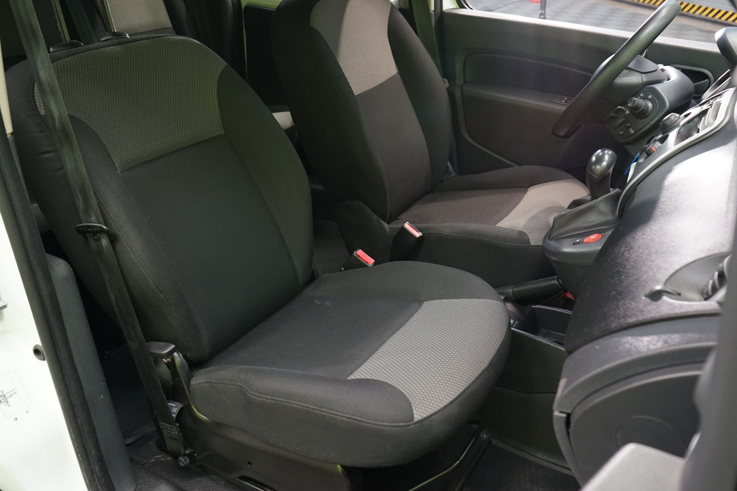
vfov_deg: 38.9
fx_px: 696
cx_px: 371
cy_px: 230
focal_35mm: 34
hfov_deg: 55.8
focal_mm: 31
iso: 3200
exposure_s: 1/40
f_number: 6.3
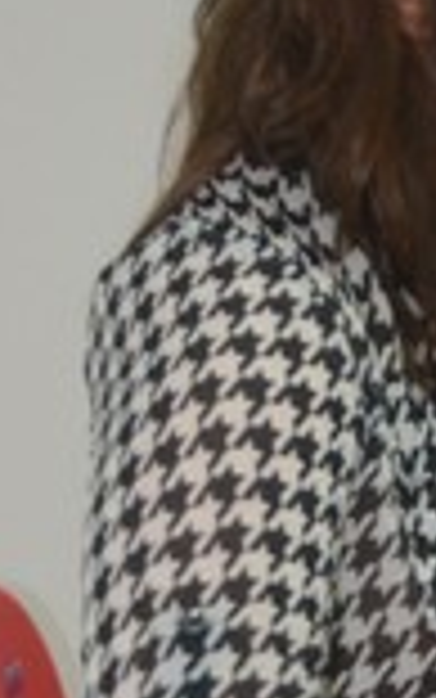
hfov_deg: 4.7
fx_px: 5223
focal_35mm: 275
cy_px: 599
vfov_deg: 7.6
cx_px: 656
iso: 1600
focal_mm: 62
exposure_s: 1/80
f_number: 5
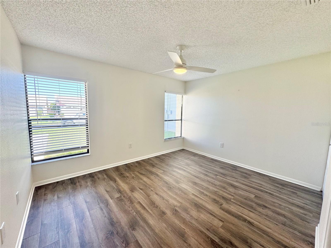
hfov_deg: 102.1
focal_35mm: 14
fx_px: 134
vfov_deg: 85.7
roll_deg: -0.8
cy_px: 124
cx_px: 166
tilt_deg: -5.9
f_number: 2.2
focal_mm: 2.22
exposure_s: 1/120
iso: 50
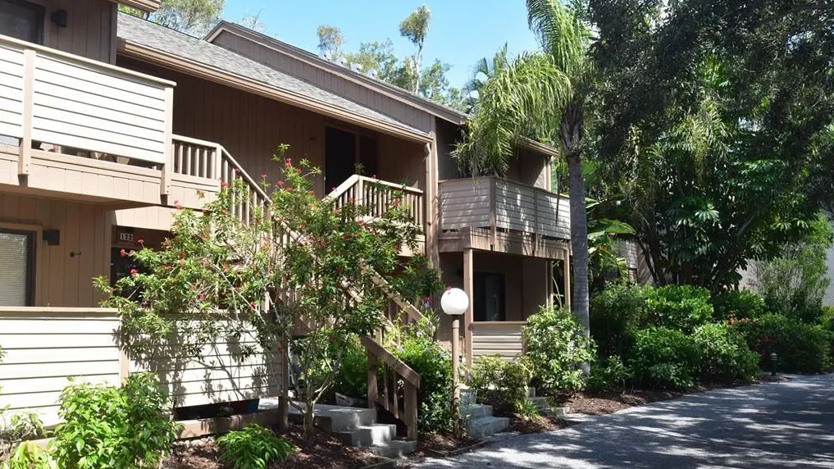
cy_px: 246
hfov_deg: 52.8
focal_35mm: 38
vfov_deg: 31.2
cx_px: 416
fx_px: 840
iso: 400
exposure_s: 1/320
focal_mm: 24
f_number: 10
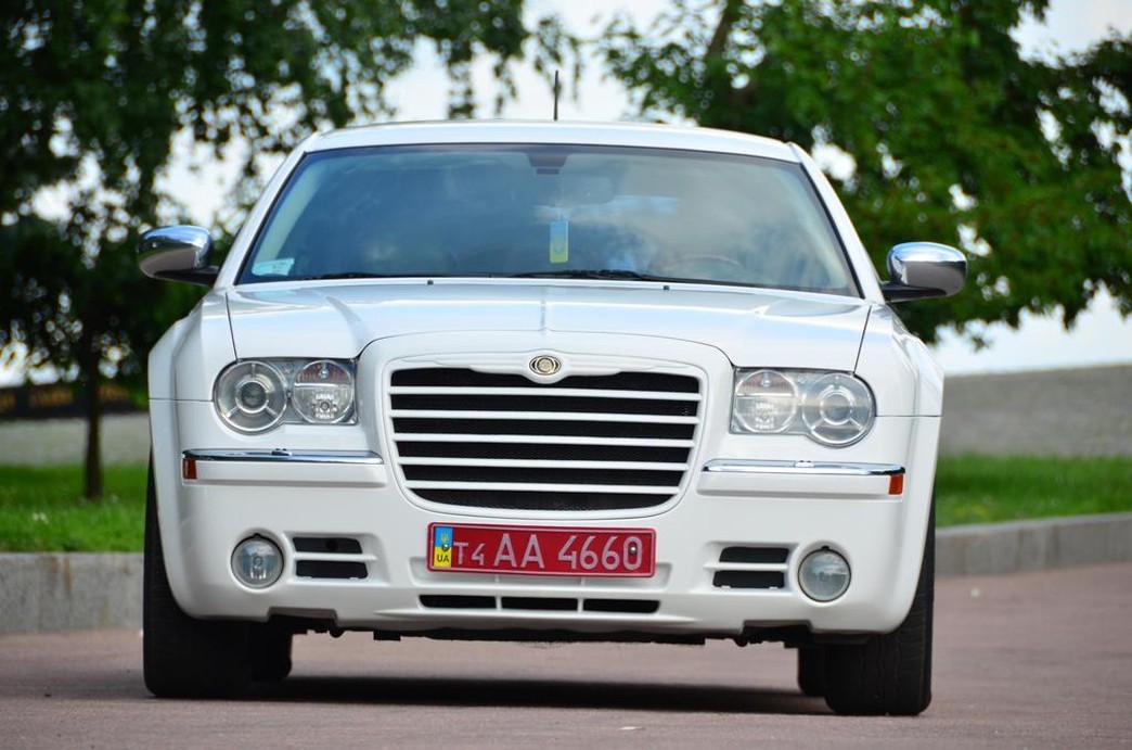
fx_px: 9412
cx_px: 566
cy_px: 375
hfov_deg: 6.9
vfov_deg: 4.6
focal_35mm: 300
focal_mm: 200
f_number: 5.6
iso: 160
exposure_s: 1/250
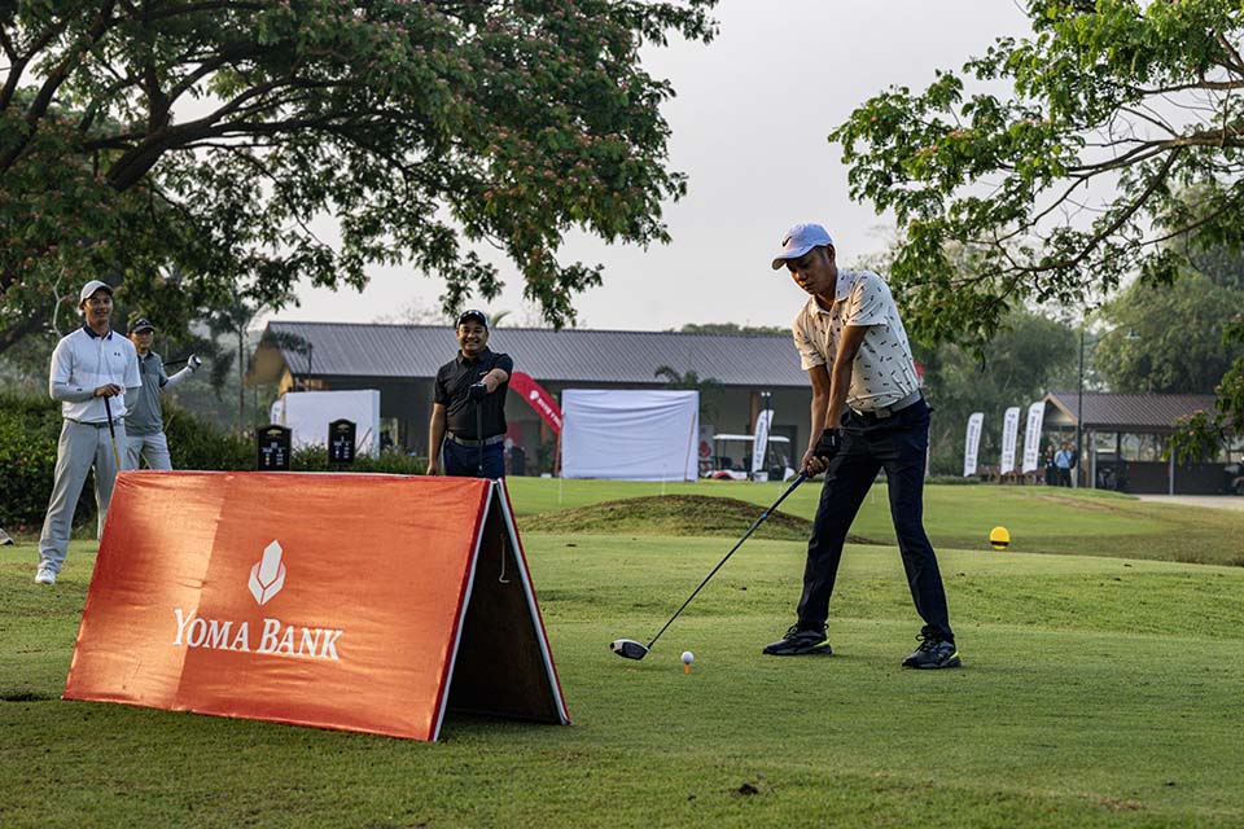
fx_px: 3075
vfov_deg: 15.4
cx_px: 622
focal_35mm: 89
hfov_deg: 22.9
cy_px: 414
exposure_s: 1/1600
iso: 1800
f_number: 5.6
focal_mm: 89
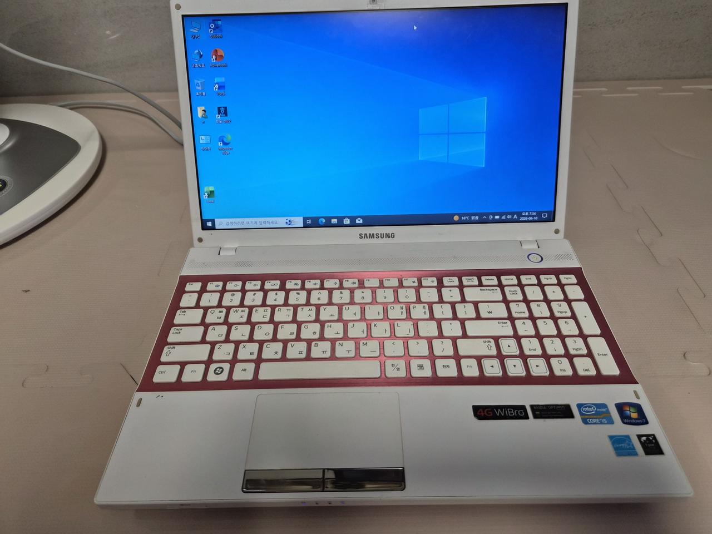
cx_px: 356
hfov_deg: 73.9
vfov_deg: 58.9
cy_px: 267
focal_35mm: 23
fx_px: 473
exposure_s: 1/120
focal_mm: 5.4
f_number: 1.8
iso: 100
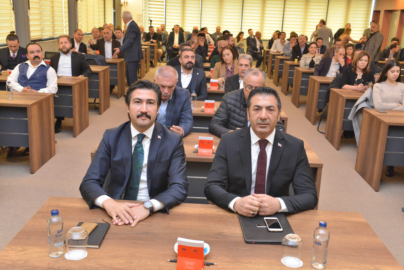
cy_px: 135
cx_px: 202
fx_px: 449
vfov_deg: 33.4
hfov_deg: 48.4
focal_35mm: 40
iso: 5000
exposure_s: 1/60
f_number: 9
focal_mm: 40
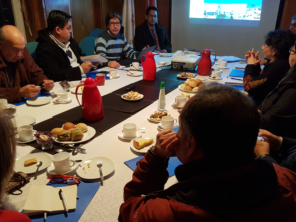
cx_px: 151
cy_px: 125
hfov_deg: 58.4
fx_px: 265
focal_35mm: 31
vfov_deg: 45.3
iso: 160
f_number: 1.7
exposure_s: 1/33
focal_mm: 4.2
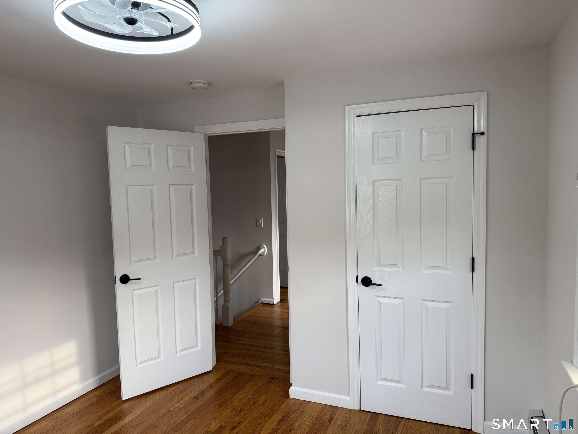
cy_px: 217
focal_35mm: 24
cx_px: 289
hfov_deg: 71.6
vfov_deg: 56.8
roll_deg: +1.0
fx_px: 401
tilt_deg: -4.9
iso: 160
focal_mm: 6.76
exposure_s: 1/121
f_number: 1.78
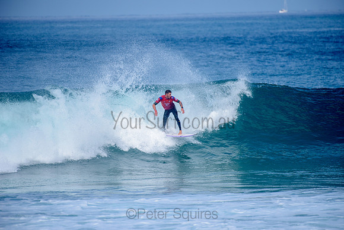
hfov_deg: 4.1
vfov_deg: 2.8
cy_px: 115
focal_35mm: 500
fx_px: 4780
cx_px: 172
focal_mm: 500
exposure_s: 1/2000
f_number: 5.6
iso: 200
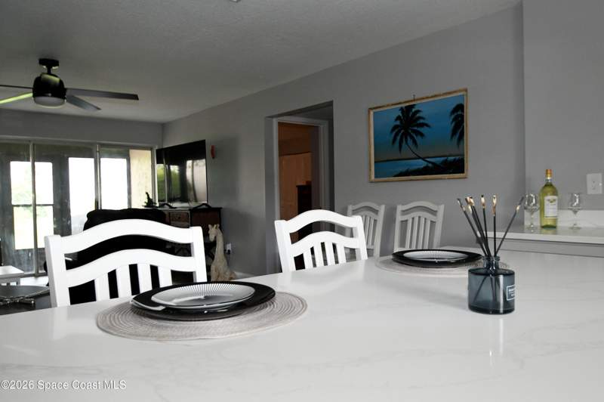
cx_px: 302
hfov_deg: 81.3
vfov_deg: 59.4
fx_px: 352
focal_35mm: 21
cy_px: 201
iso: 1250
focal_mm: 14
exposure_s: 1/200
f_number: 5
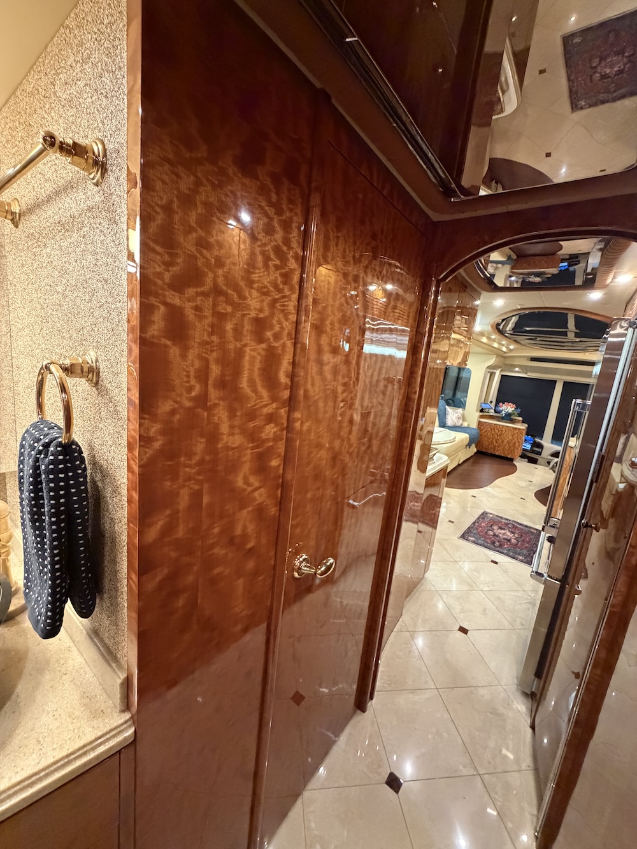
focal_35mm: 14
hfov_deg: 85.7
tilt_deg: -12.0
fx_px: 343
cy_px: 424
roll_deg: -5.9
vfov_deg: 102.1
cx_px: 318
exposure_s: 1/60
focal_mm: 2.22
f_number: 2.2
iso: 1000
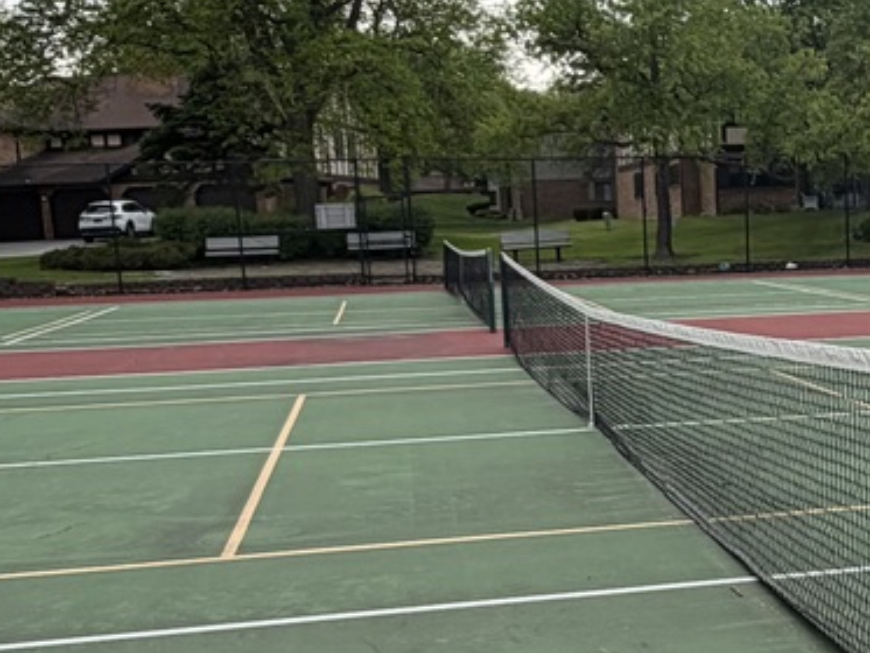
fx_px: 1358
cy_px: 450
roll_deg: +1.8
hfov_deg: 34.3
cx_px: 718
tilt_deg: -10.1
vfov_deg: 26.8
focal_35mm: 54
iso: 25
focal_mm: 2.22
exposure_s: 1/770
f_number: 2.2
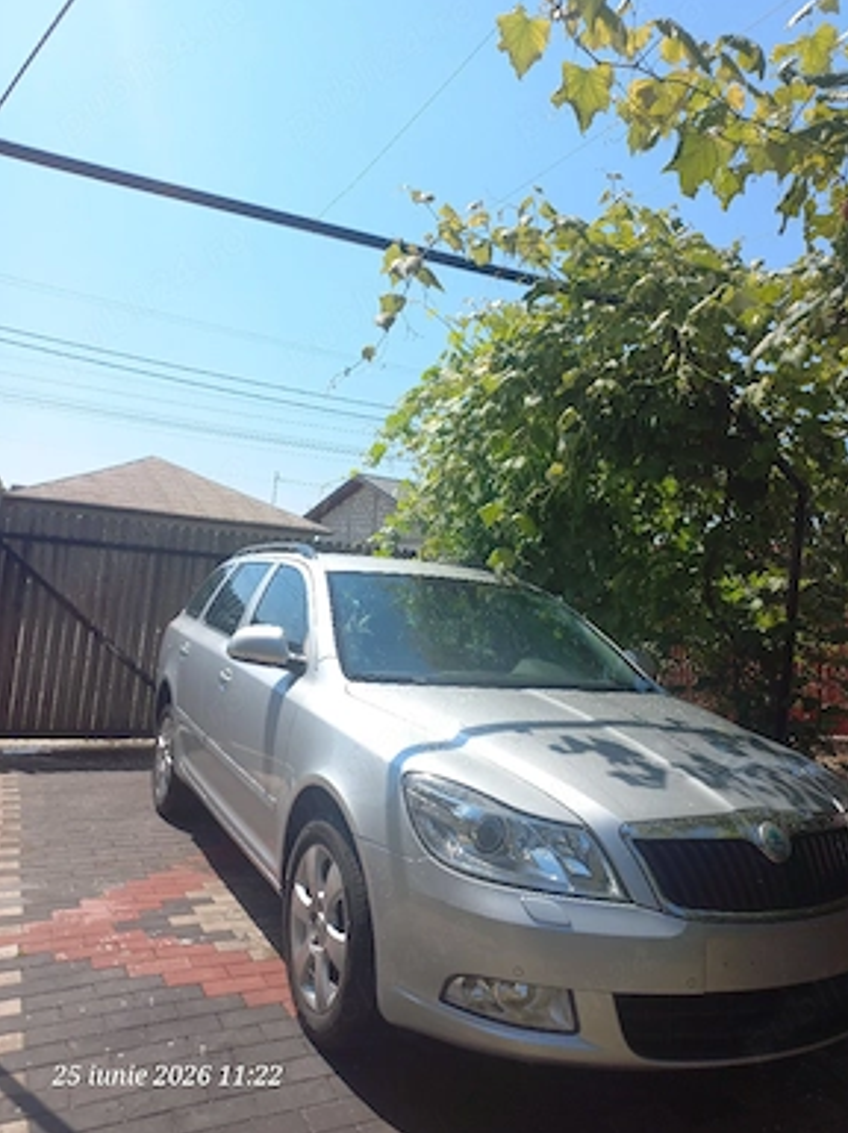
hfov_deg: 53.0
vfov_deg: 67.4
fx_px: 851
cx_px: 439
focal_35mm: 26
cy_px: 562
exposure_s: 1/833
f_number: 1.8
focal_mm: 4.6
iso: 25
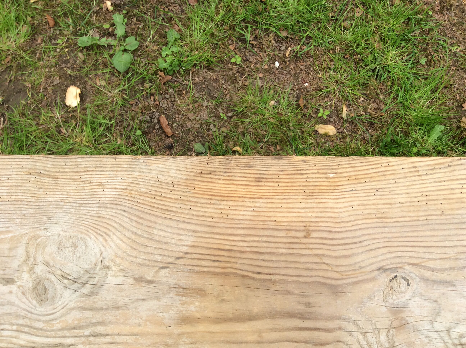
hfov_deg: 56.9
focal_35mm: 32
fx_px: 430
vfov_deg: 44.1
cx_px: 233
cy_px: 174
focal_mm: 3.3
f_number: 2.4
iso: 32
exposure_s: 1/296
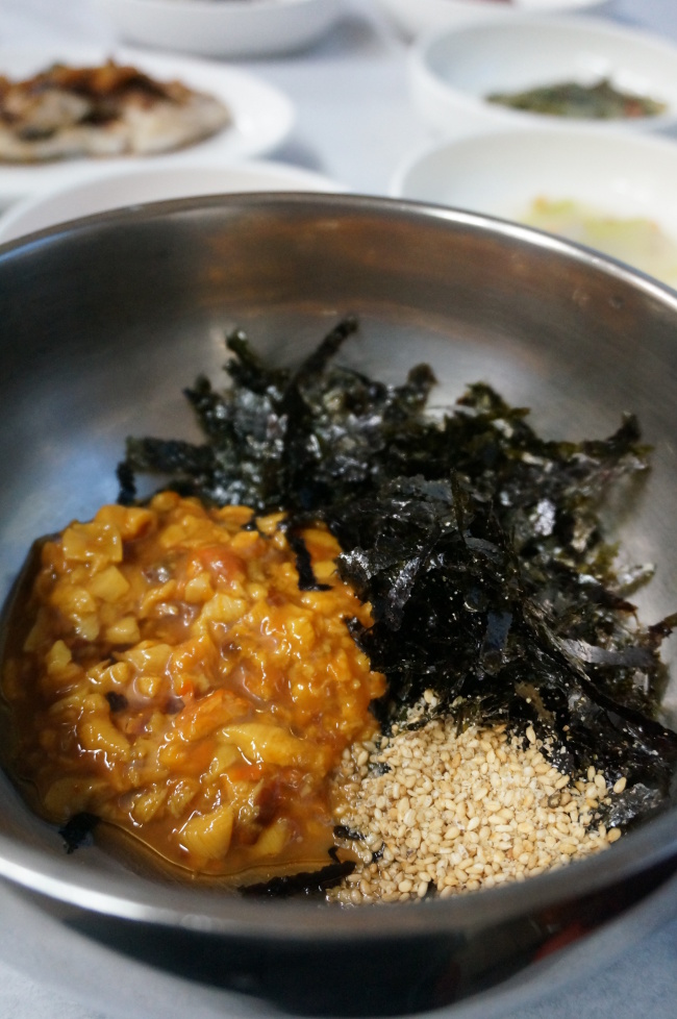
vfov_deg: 55.2
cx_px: 338
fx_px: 975
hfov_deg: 38.3
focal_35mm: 34
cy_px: 510
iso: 2500
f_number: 4
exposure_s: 1/160
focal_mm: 23
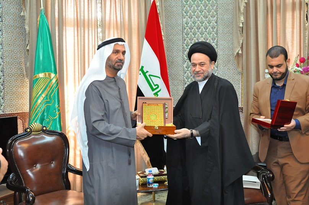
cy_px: 102
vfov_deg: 36.8
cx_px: 154
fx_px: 309
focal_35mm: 36
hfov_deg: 53.2
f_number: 5.6
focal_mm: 24
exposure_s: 1/80
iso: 2500
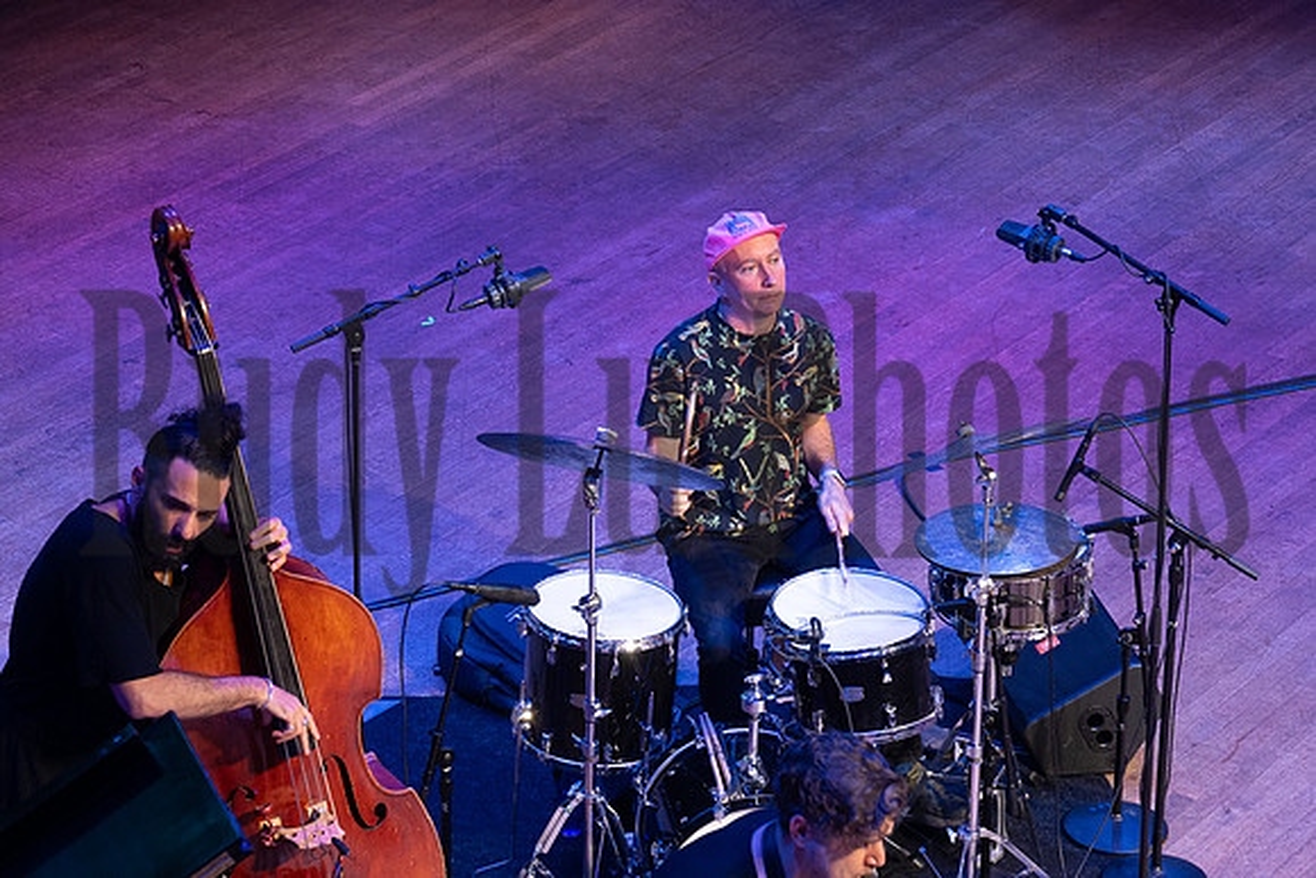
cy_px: 439
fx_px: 4753
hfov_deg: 15.8
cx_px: 658
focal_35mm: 130
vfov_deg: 10.6
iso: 3200
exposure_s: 1/125
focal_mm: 130
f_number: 8
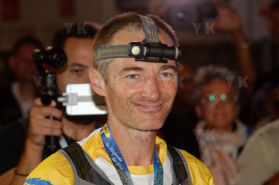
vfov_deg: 7.0
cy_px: 92
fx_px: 1508
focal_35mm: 195
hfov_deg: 10.6
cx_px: 140
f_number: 5.6
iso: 1000
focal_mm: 130
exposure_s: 1/80
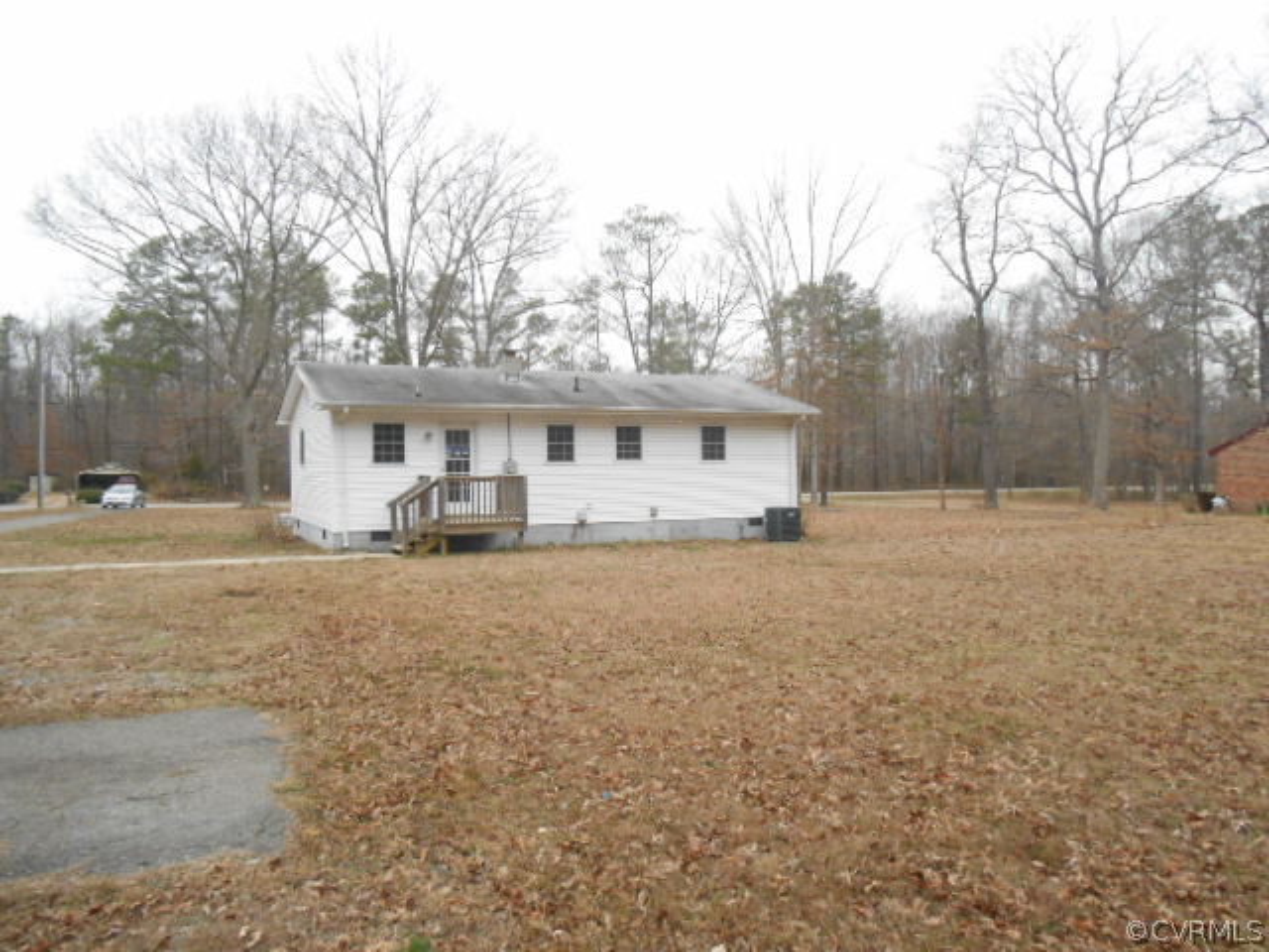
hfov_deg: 67.3
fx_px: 953
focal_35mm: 26
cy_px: 476
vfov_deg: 53.1
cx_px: 634
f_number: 3.4
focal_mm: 4.7
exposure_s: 1/250
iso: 320
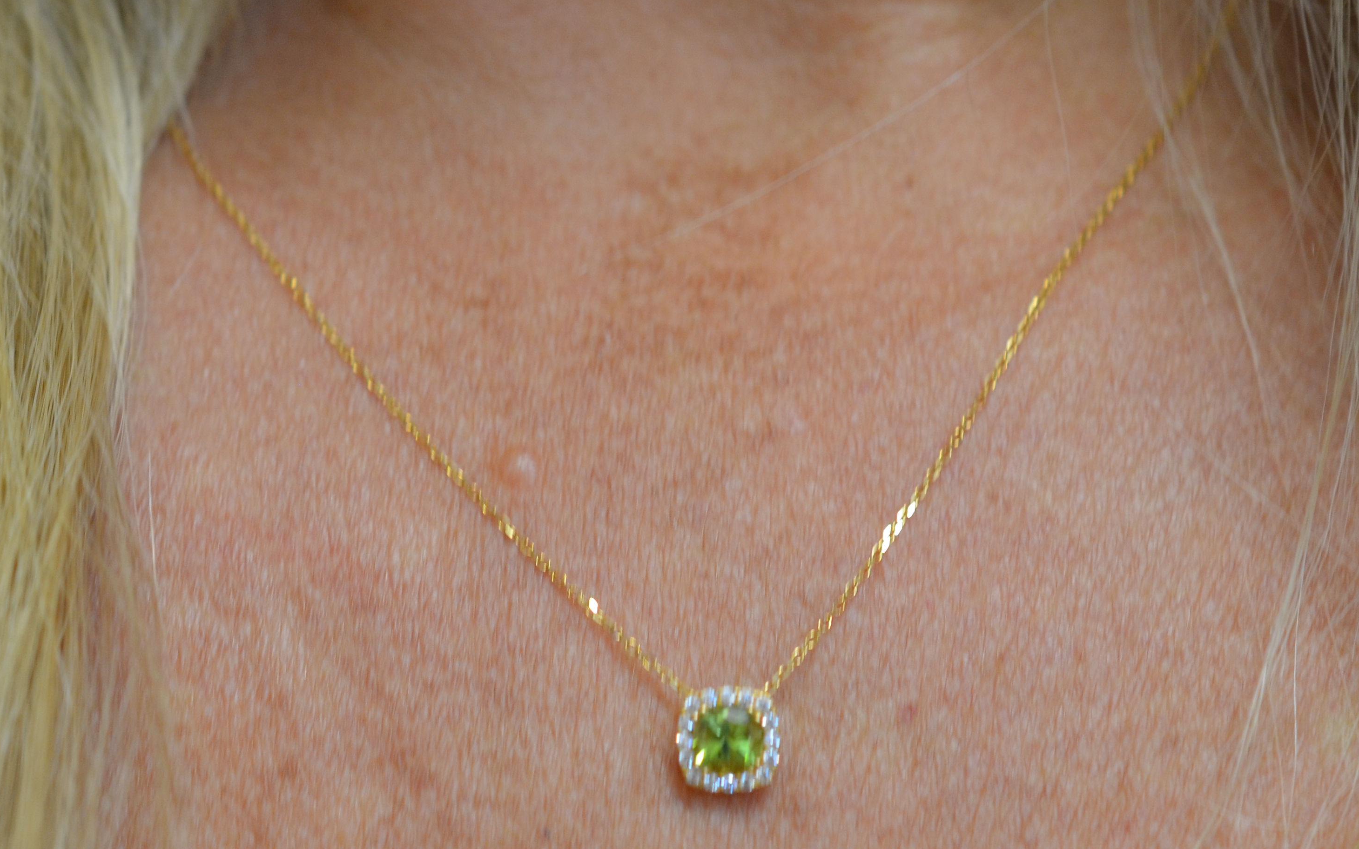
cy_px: 668
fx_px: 3815
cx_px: 728
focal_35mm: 103
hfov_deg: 20.2
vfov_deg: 12.7
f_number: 4
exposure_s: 1/60
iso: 640
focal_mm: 40
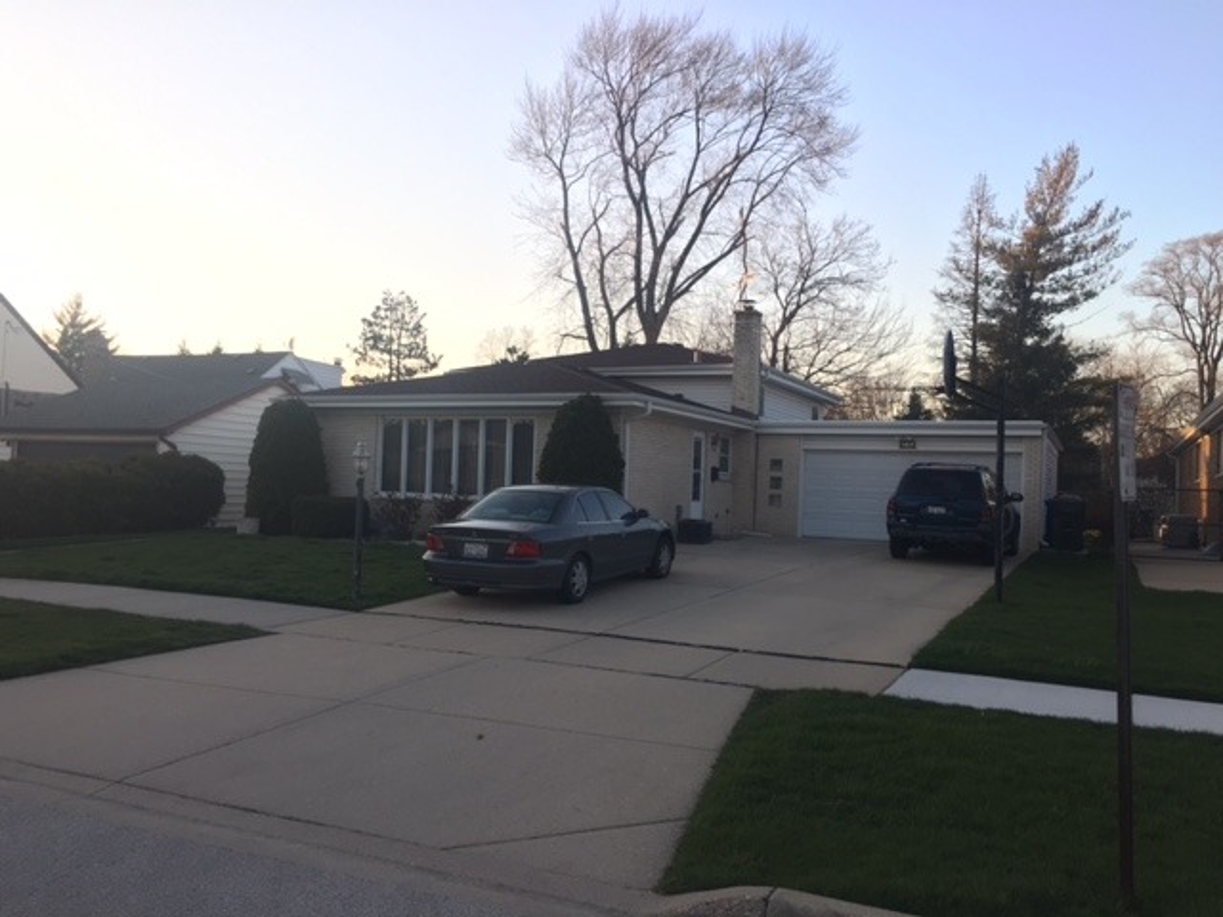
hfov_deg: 61.7
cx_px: 612
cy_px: 458
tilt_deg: +2.5
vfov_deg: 48.2
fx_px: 1025
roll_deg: -2.5
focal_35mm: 29
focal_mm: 4.15
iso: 32
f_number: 2.2
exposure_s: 1/120
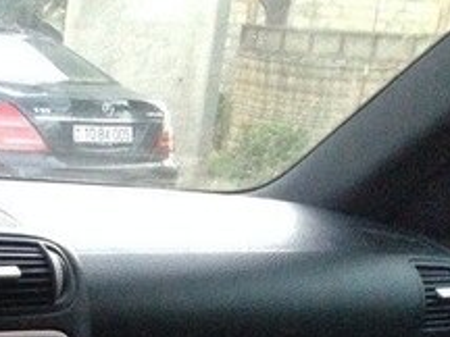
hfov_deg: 17.7
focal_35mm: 101
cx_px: -194
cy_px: 494
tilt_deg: -21.9
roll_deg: -1.1
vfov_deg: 13.8
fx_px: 1313
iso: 800
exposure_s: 1/15
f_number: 2.4
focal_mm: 4.12
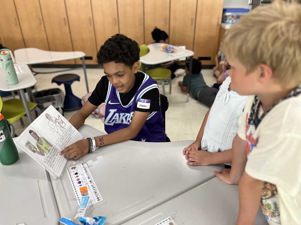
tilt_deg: -30.3
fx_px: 226
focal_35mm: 26
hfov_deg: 67.3
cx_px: 150
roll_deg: +0.3
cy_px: 112
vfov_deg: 53.1
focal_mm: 5.1
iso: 400
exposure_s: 1/60
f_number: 1.6
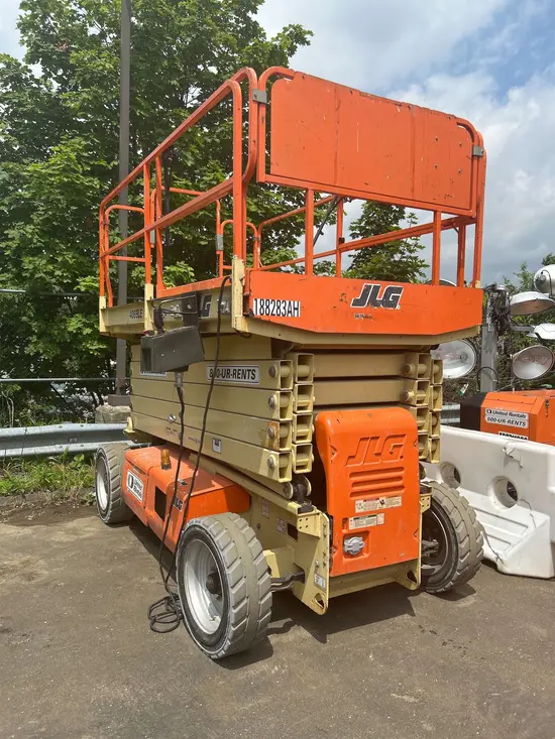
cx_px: 278
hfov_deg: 53.1
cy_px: 370
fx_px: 556
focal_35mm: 26
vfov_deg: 67.3
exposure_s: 1/4274
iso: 50
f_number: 1.5
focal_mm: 5.7
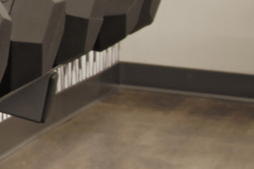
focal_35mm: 199
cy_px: 49
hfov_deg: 7.9
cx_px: -653
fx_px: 1404
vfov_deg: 6.9
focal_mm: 27
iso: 320
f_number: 14
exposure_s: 1.3
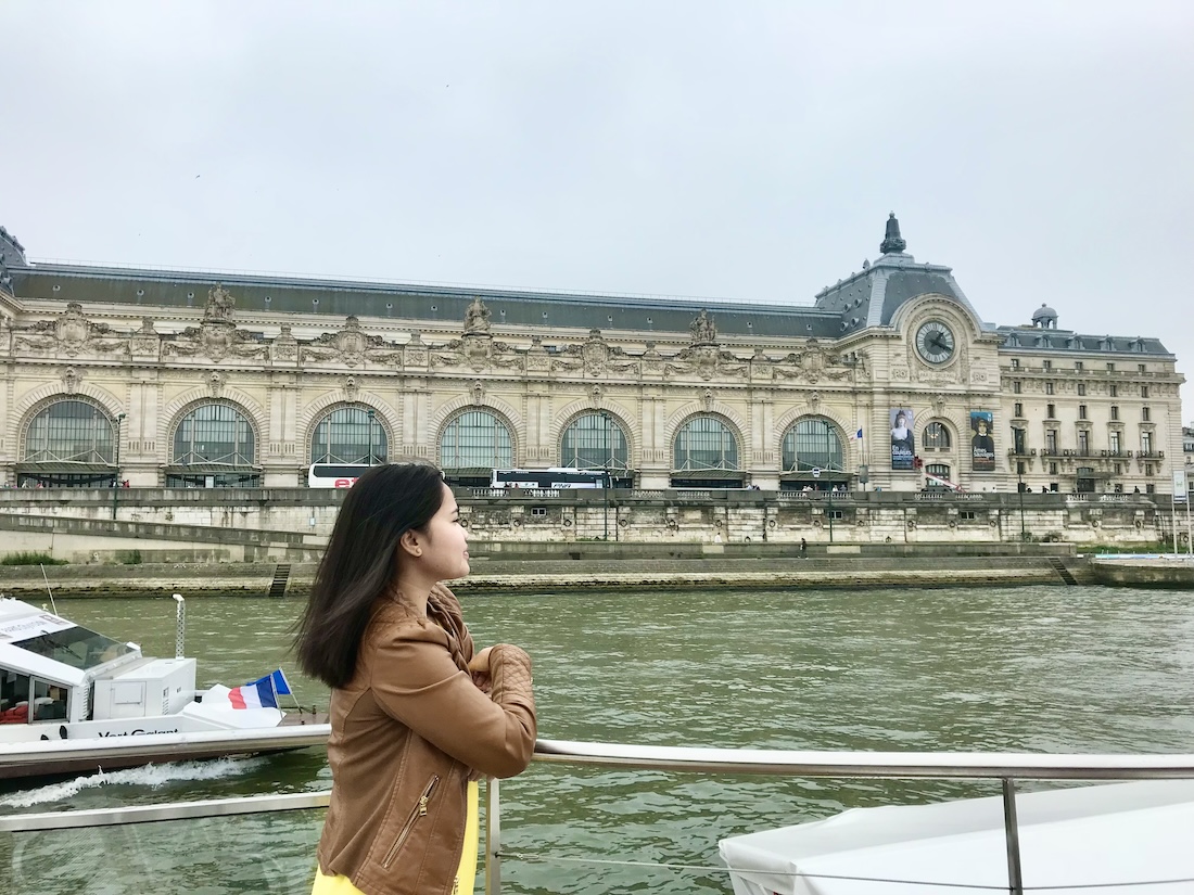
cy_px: 448
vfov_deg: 49.7
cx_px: 597
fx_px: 966
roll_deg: -0.1
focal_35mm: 28
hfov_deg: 63.4
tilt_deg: +4.9
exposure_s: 1/1126
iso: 20
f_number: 1.8
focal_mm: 3.99
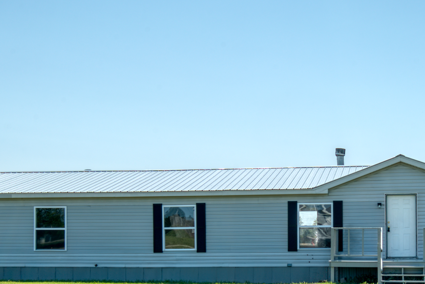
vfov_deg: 21.6
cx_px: 289
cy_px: 236
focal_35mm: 62
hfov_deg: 32.0
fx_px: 733
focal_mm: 29
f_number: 16
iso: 100
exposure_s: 1/40
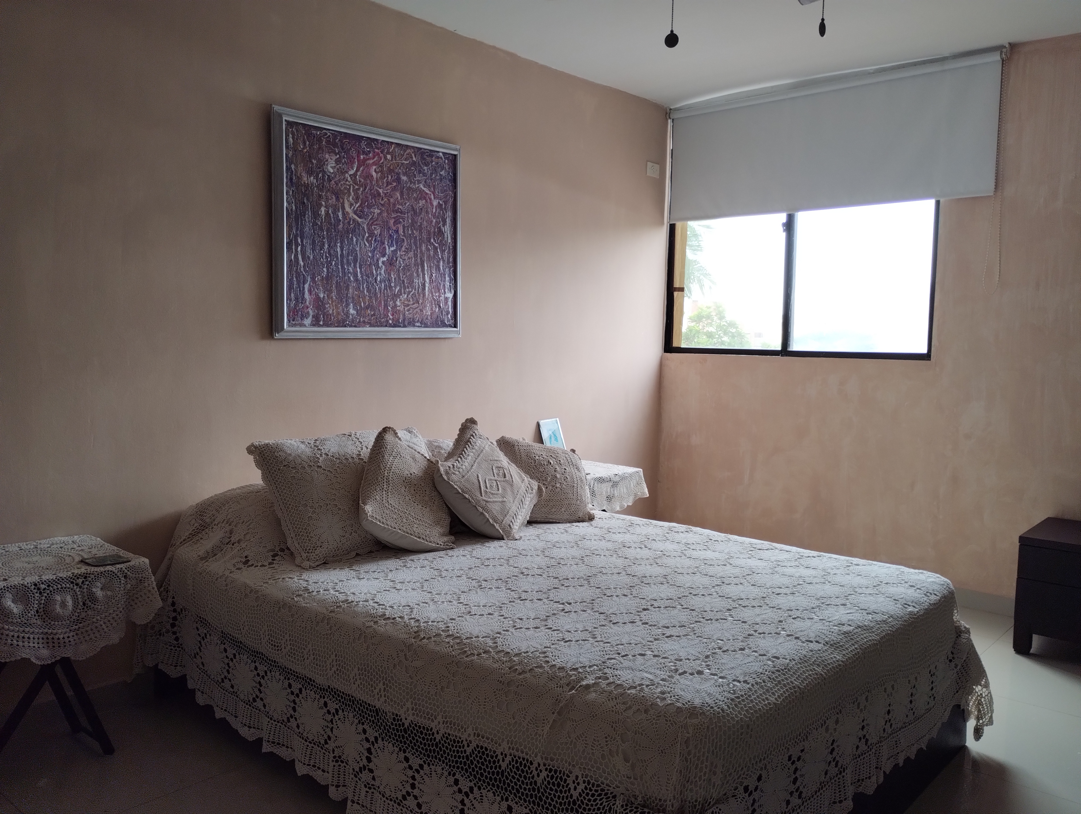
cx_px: 540
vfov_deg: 49.9
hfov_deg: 63.4
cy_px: 407
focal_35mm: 28
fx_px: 876
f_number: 1.8
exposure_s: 1/60
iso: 131
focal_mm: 4.27
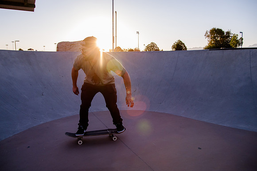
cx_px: 122
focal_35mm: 27
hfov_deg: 66.6
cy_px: 85
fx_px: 195
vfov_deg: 47.3
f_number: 4
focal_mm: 24
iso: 1000
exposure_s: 1/3200
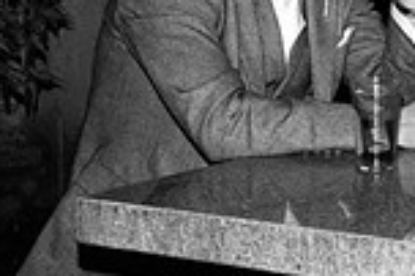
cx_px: 832
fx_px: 2130
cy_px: -37
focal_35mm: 185
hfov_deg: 10.3
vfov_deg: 7.4
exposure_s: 1/160
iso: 1600
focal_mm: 24.9
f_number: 2.8
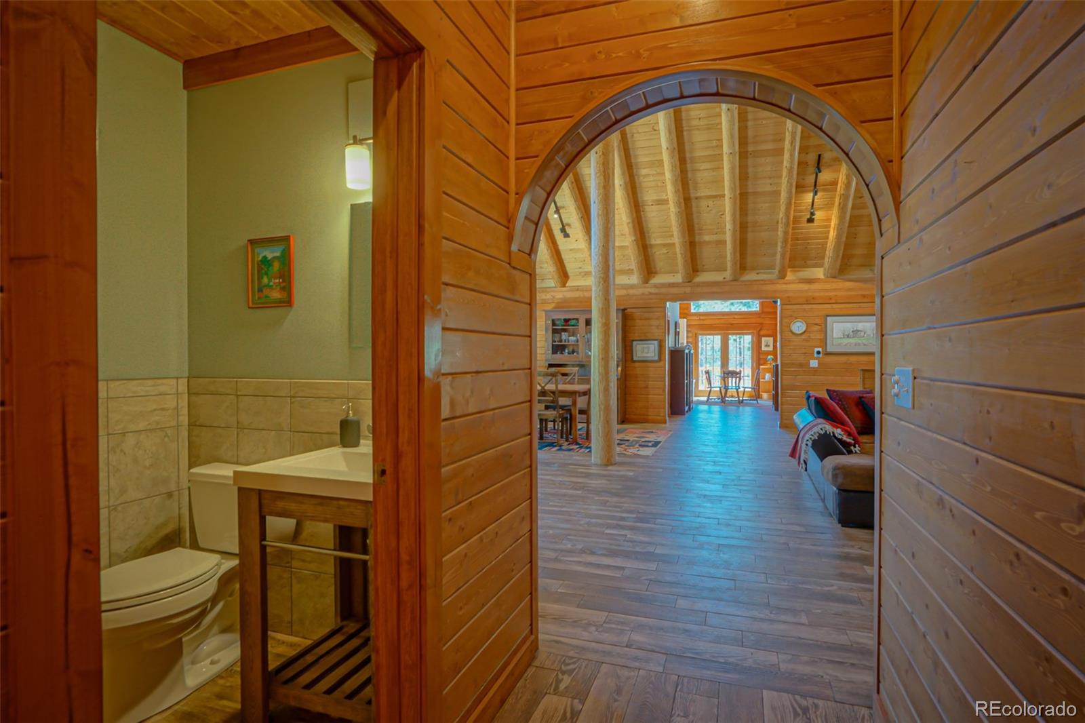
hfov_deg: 93.3
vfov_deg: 70.4
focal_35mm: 17
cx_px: 542
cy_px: 362
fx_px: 512
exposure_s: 1/3
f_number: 11
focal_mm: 17
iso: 400
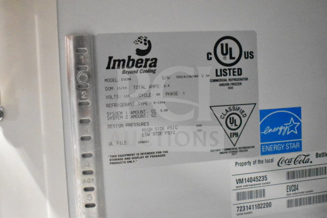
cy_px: 109
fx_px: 341
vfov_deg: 35.5
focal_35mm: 38
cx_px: 164
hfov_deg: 51.3
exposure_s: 1/40
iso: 22800
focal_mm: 25
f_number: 4
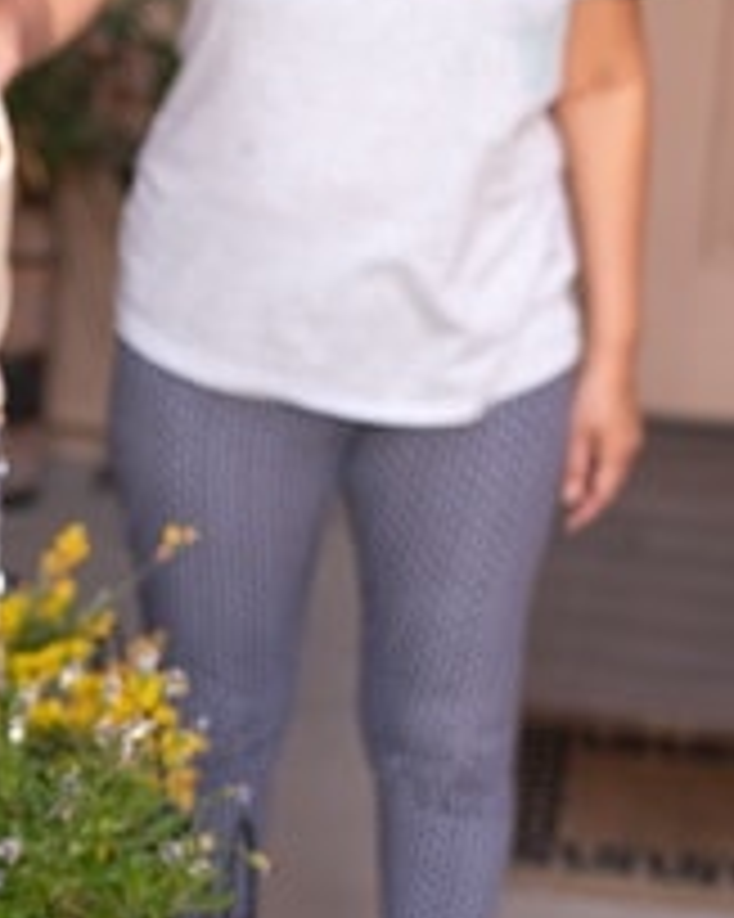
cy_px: 830
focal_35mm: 138
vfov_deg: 13.8
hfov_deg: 10.7
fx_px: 3750
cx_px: -473
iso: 200
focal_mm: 50
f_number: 2.8
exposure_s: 1/60
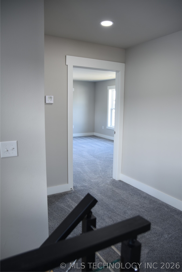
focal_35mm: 26
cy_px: 136
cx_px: 91
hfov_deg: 50.4
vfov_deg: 70.4
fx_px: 193
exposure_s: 1/30
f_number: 3.2
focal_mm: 17
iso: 100
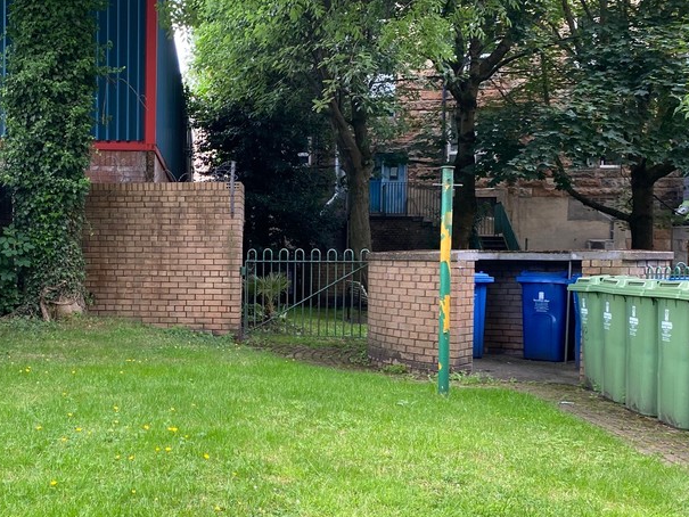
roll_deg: -1.4
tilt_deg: -0.5
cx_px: 172
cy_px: 285
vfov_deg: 32.9
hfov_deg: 41.7
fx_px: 876
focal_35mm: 44
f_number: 1.8
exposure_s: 1/121
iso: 64
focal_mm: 4.25
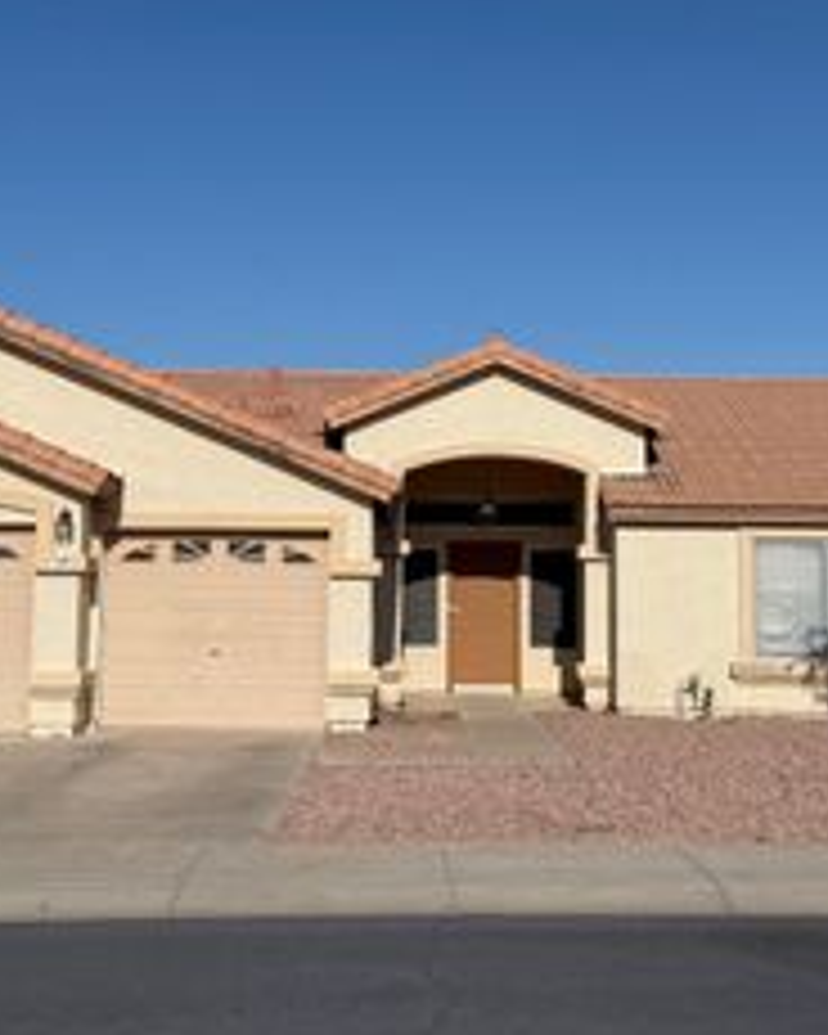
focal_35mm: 51
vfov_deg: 36.6
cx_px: 441
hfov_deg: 29.7
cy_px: 448
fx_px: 1562
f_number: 1.78
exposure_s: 1/9091
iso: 80
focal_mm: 6.76
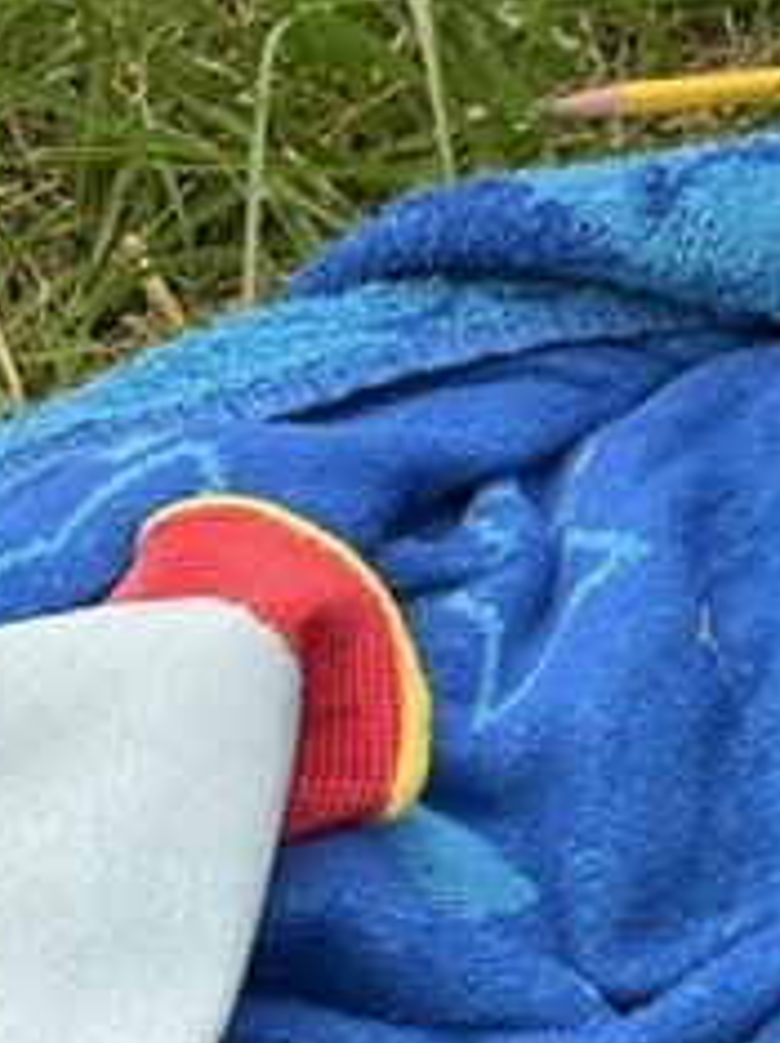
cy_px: -152
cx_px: 1573
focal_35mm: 127
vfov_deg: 15.1
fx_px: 3823
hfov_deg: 10.6
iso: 25
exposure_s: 1/842
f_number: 1.8
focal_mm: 3
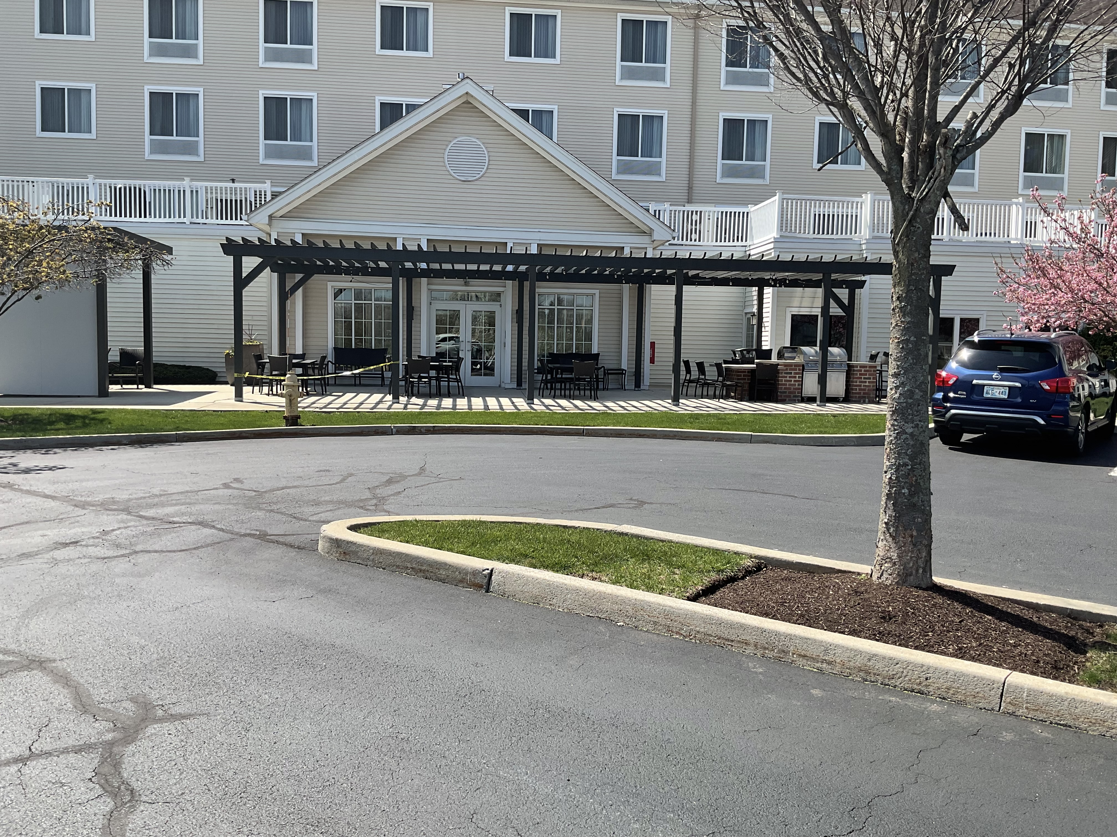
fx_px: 936
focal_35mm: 29
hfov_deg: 61.7
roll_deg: -2.2
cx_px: 558
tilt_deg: -1.7
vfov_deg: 48.2
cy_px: 418
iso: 16
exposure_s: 1/1412
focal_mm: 3
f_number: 1.8
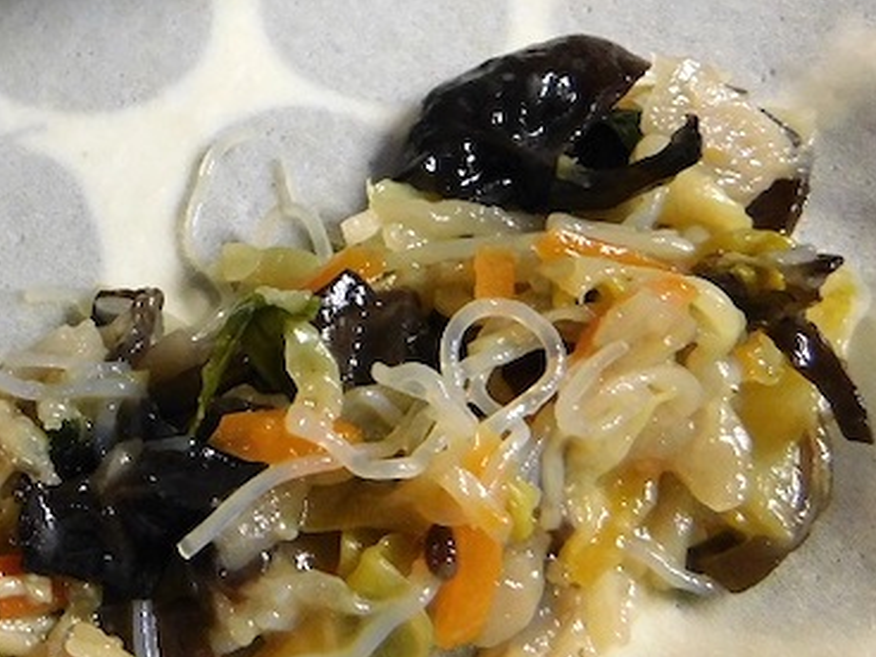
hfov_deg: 34.8
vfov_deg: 28.4
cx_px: 10
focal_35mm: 50
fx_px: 1265
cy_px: 119
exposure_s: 1/20
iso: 400
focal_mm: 4
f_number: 3
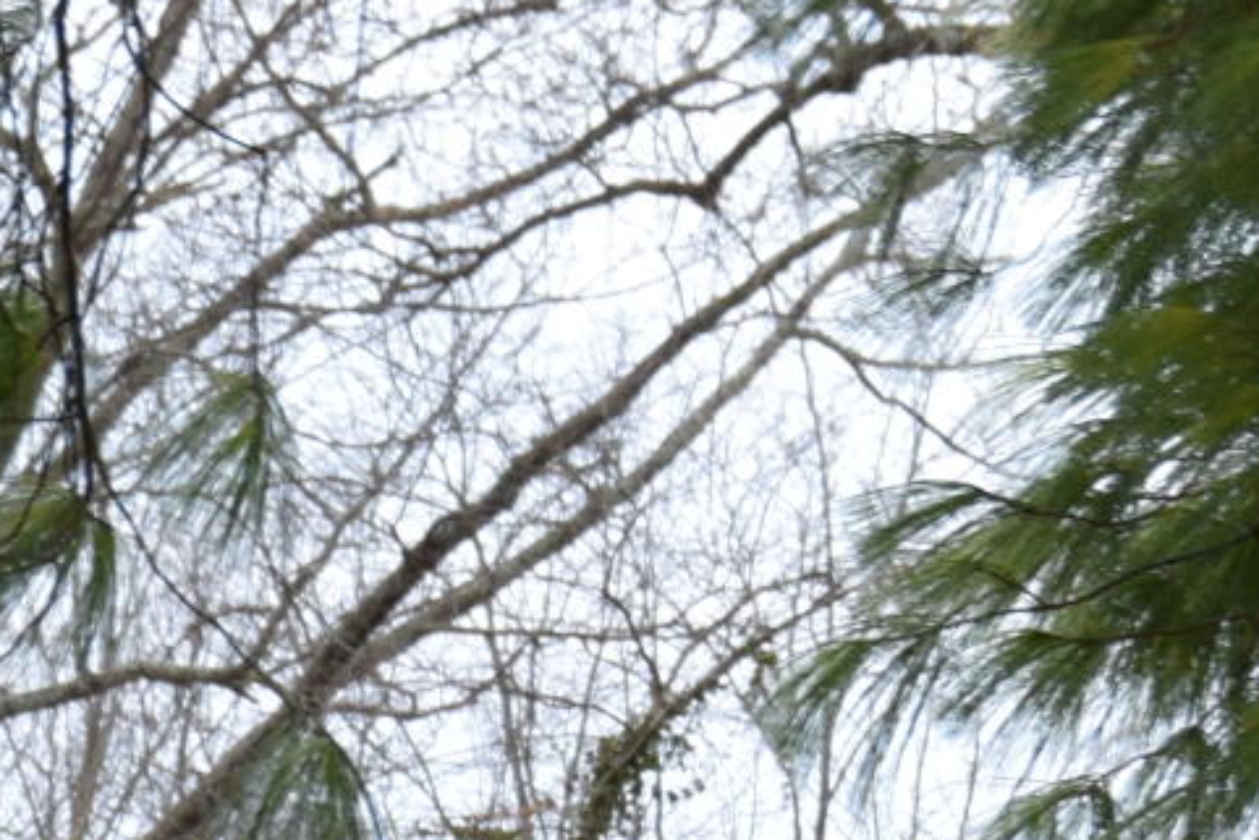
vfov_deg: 2.7
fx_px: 17984
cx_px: -105
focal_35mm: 514
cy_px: 1588
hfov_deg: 4.0
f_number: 8
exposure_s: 1/250
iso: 320
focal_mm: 55
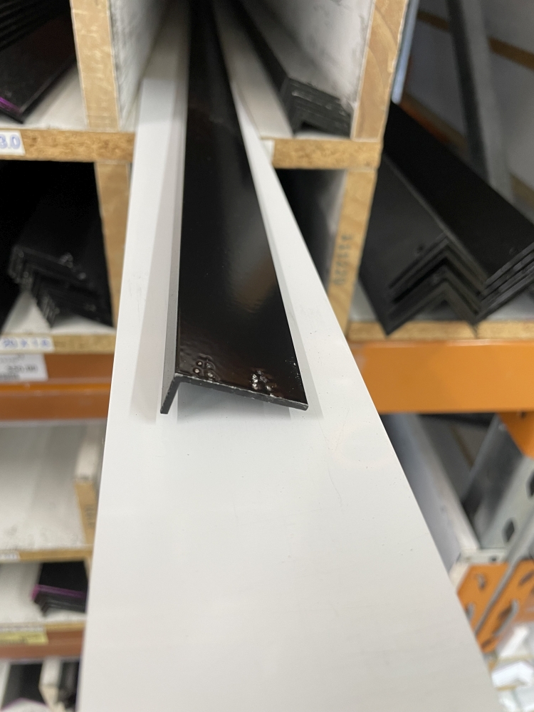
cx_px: 267
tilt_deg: -37.4
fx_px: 535
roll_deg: -3.2
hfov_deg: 53.1
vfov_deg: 67.3
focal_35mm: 26
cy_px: 356
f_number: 1.6
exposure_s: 1/50
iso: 100
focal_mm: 4.2
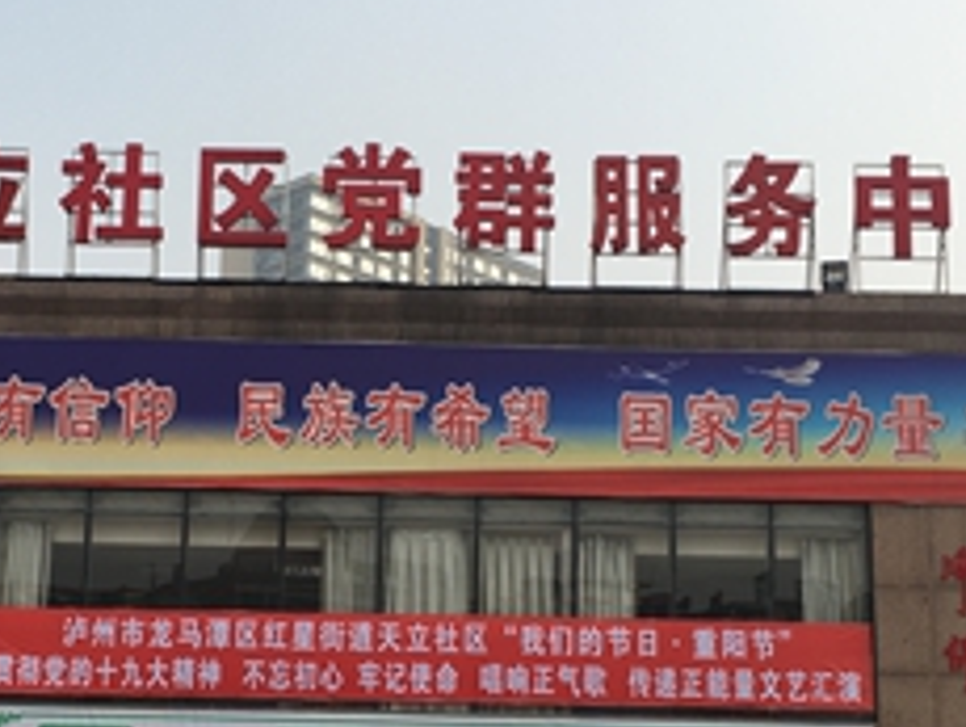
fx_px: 1760
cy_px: 561
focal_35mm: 63
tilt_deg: +11.5
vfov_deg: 23.1
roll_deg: -1.6
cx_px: 370
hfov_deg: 30.6
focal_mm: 4.15
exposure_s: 1/777
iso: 25
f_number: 2.2
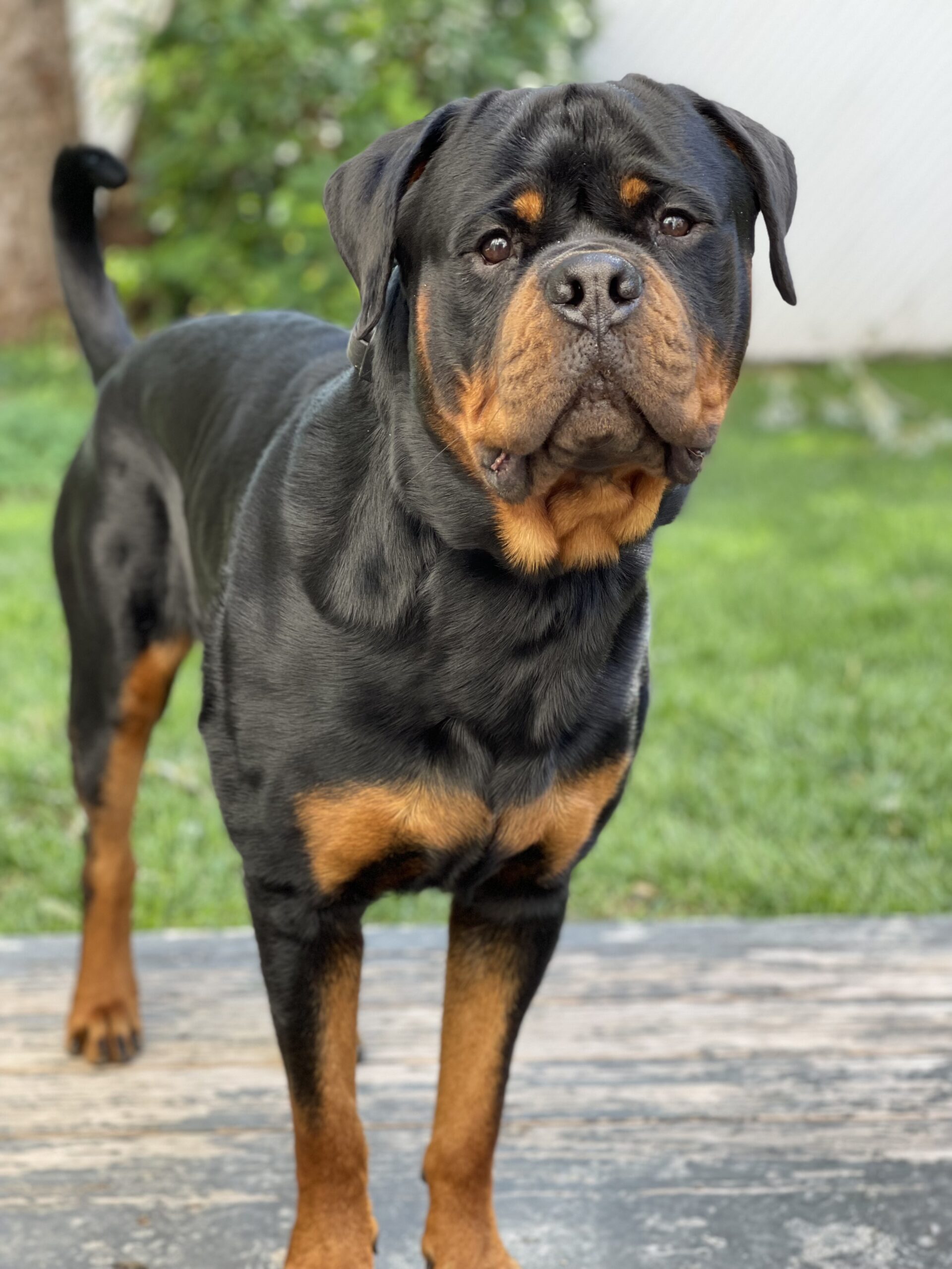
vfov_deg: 30.3
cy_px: 634
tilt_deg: -12.3
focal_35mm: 64
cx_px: 476
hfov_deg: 22.9
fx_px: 2347
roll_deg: +0.9
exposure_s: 1/121
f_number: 2.2
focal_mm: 7.5
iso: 80
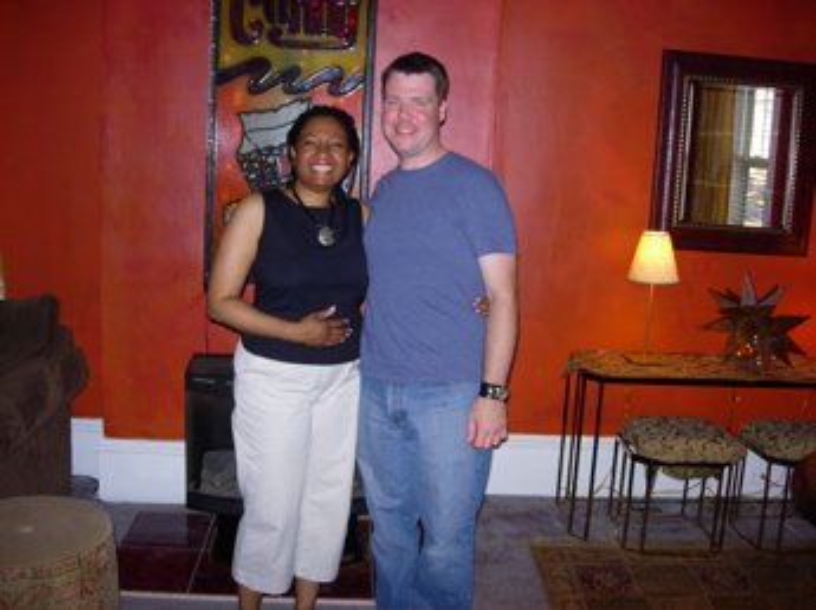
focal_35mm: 38
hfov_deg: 49.0
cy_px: 305
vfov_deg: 37.7
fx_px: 895
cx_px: 408
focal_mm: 7.8
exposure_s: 1/64
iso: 79
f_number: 2.8
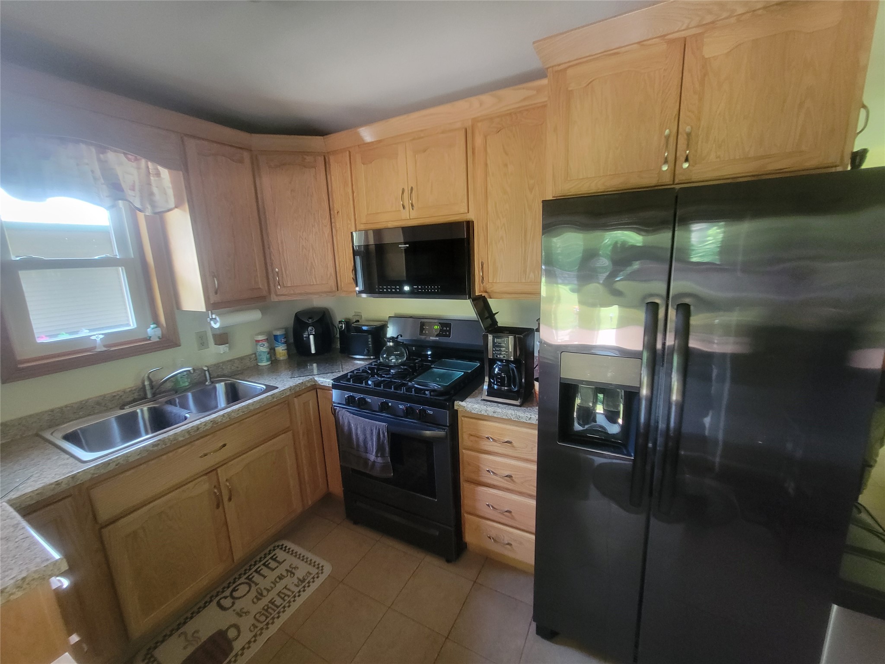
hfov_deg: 106.2
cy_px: 332
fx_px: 332
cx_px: 442
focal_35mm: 13
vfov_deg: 89.9
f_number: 2.2
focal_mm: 2.2
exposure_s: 1/30
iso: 500
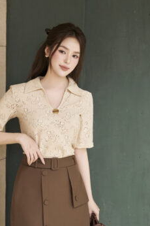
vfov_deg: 20.2
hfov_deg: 13.5
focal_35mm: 101
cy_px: 148
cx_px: 43
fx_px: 632
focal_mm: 50
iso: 320
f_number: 2.2
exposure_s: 1/125
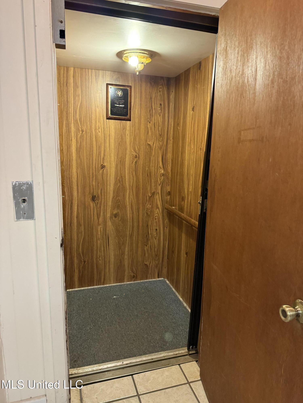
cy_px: 202
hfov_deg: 56.8
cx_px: 152
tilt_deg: -8.7
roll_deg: -0.4
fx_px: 280
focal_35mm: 24
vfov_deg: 71.6
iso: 500
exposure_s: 1/60
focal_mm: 6.76
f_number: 1.78
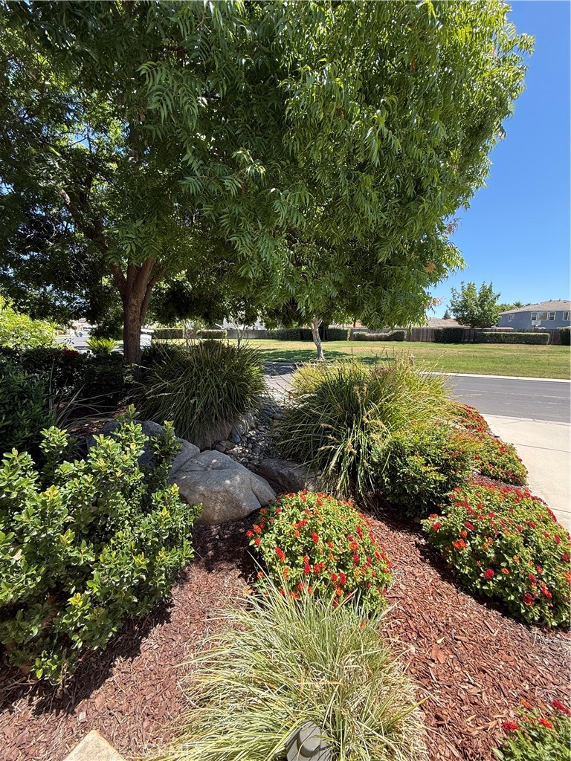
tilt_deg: -8.8
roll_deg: +0.2
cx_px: 286
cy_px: 380
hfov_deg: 85.7
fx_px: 308
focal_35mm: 14
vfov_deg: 102.1
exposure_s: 1/301
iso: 50
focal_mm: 2.22
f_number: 2.2
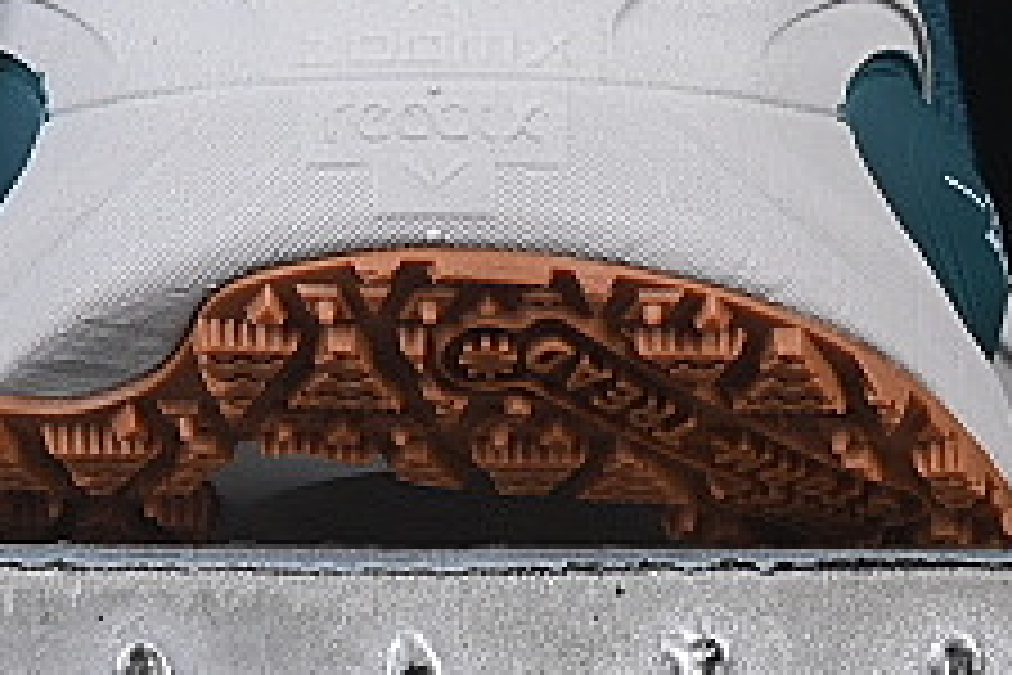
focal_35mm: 360
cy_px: -459
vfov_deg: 3.8
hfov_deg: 5.7
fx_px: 10119
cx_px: -117
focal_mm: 50
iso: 160
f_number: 8
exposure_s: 1/80
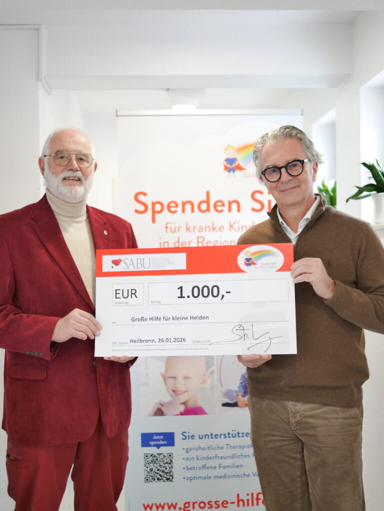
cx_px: 192
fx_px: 739
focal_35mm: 50
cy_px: 256
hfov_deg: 29.1
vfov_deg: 38.2
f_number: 1.4
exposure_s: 1/60
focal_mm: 25
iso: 200
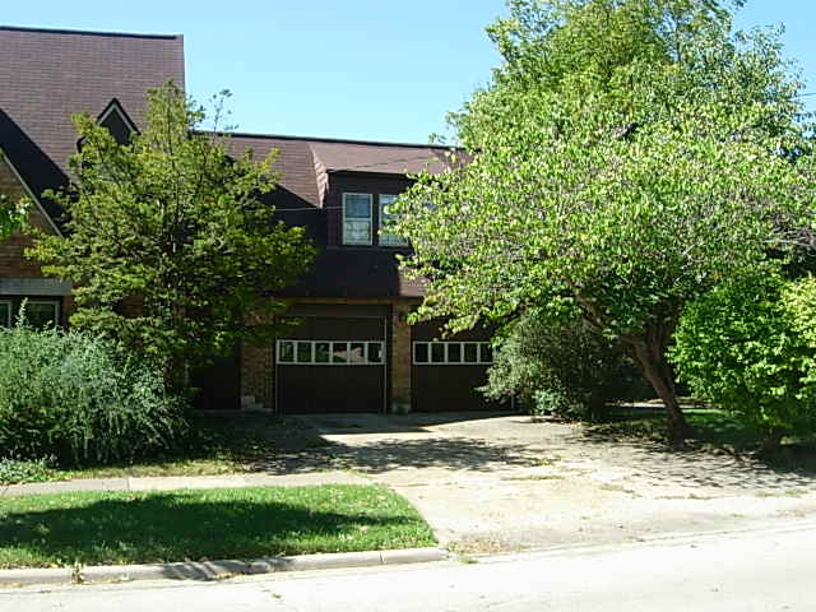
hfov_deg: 49.0
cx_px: 408
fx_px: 896
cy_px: 306
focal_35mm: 38
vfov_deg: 37.7
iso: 79
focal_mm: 7.8
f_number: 4.8
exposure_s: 1/249
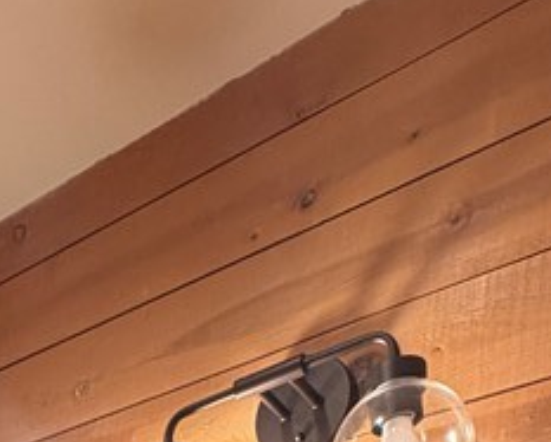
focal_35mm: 60
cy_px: 971
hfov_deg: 29.1
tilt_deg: -4.4
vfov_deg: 16.4
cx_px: -19
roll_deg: -2.3
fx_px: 980
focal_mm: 2.22
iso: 160
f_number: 2.2
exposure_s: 1/60
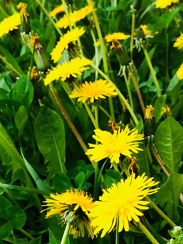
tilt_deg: -30.2
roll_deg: +2.3
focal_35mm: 69
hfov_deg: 21.1
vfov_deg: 27.7
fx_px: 486
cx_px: 145
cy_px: 187
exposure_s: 1/326
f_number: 2.2
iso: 32
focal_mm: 4.15
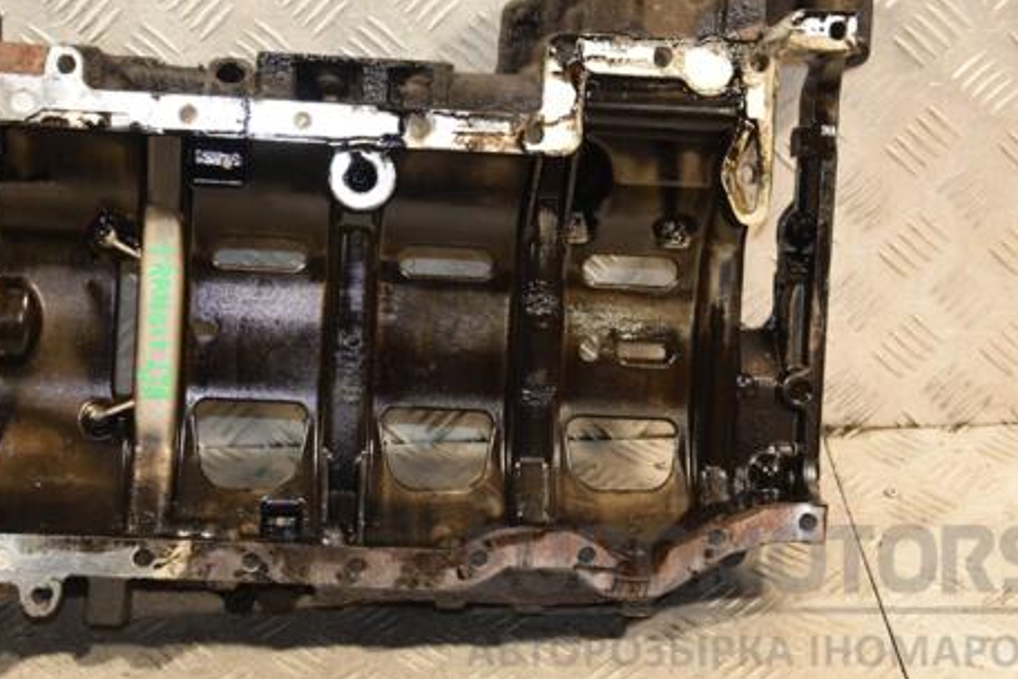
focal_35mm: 79
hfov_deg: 25.6
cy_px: 261
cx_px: 424
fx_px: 2234
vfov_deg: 17.3
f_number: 4.8
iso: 800
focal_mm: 40
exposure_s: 1/100
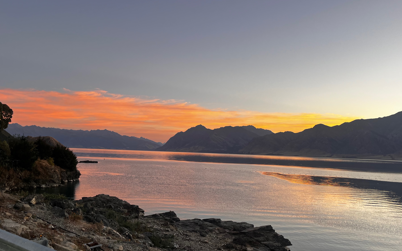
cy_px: 149
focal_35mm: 31
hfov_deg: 61.2
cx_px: 191
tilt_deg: +0.1
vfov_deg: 40.4
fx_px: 340
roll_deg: -2.2
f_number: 1.6
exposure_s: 1/121
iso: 64
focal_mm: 5.1
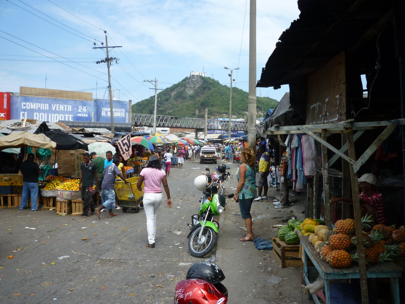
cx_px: 202
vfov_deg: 48.2
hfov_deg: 61.7
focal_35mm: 29
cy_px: 152
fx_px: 339
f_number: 4
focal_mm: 5.2
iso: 80
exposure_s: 1/500
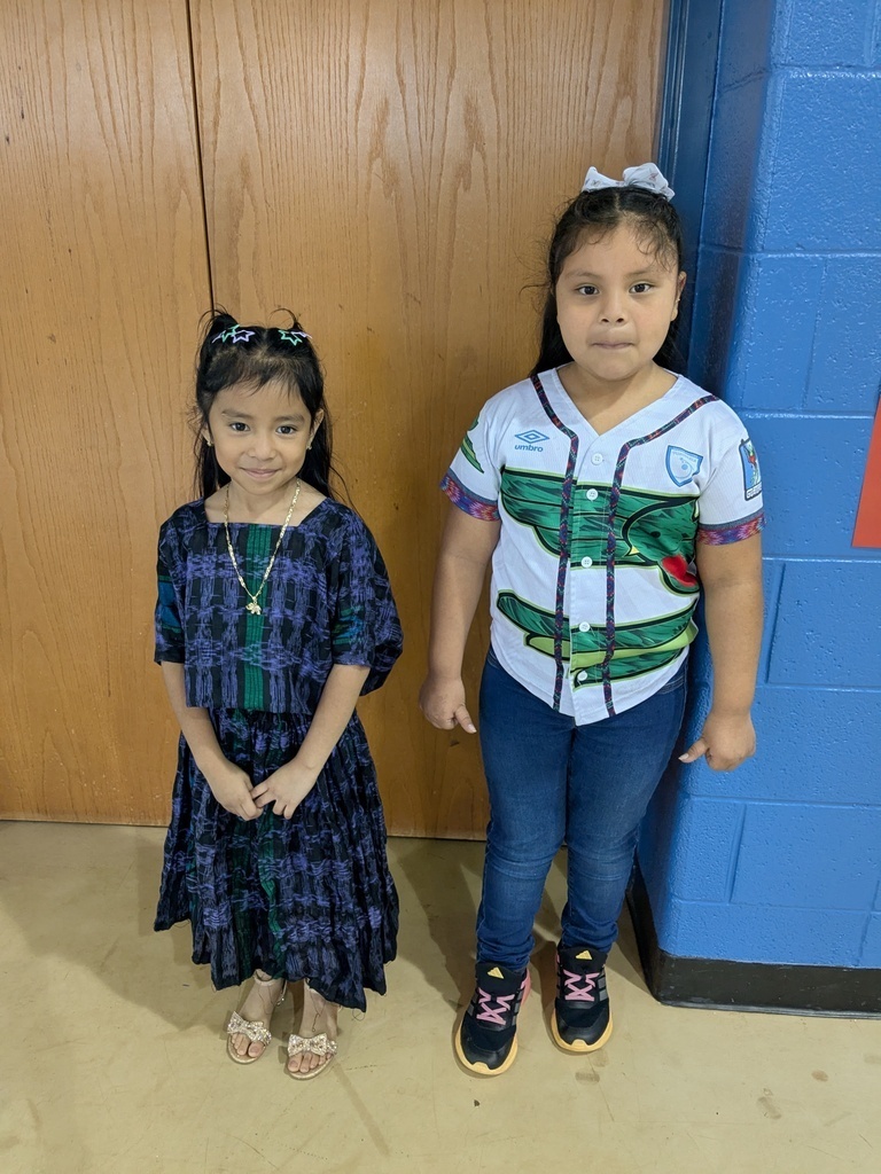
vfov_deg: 65.3
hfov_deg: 51.4
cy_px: 587
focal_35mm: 27
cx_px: 440
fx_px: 916
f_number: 1.73
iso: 201
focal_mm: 4.38
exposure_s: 1/40
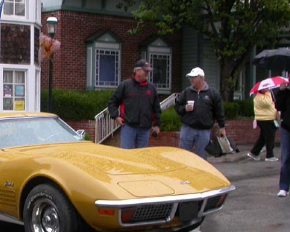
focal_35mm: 84
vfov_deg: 18.2
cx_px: -19
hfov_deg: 21.7
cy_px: 167
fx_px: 721
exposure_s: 1/90.4
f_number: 3.7
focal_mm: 7.85
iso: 100
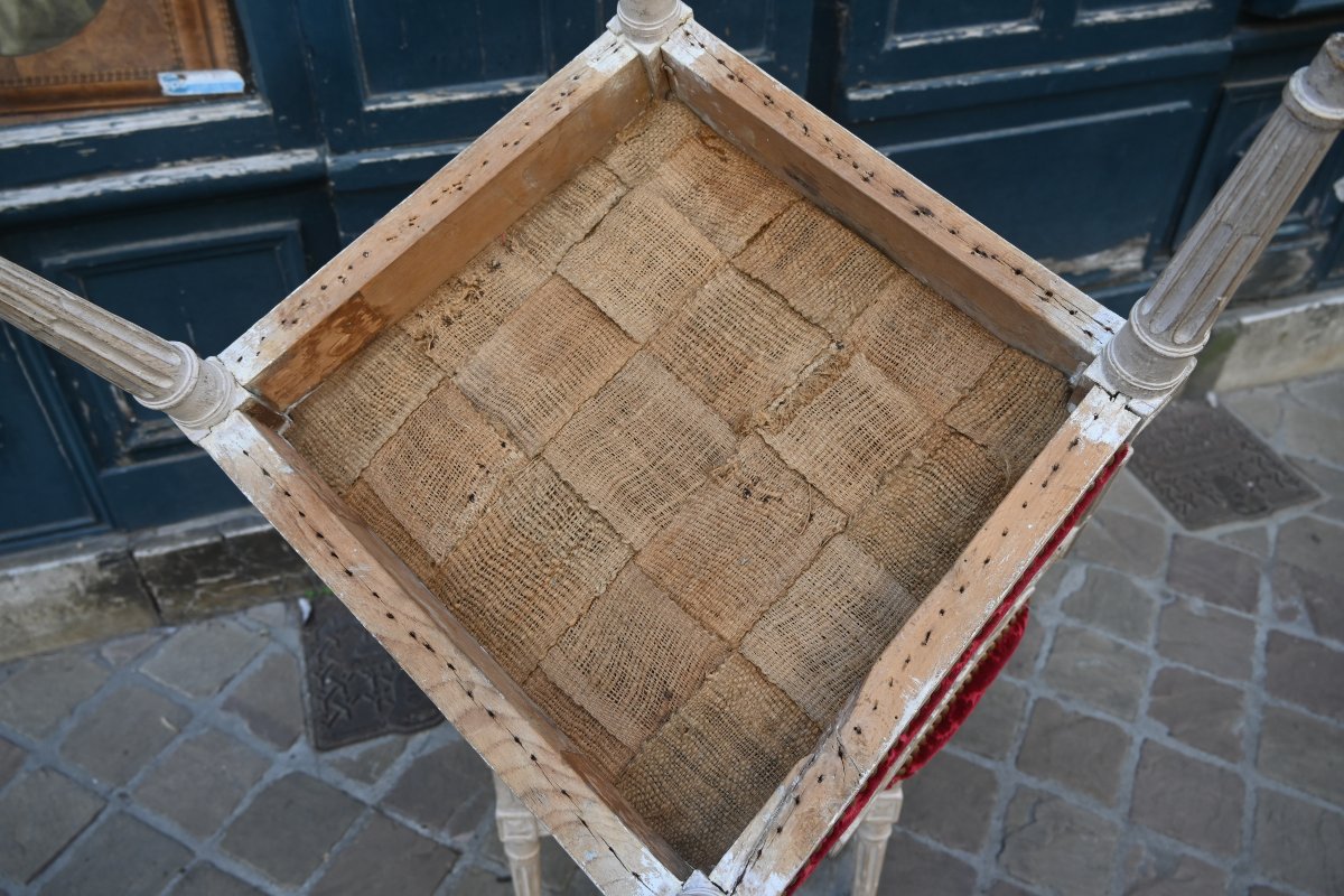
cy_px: 448
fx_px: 1092
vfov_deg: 44.6
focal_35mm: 29
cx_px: 672
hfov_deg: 63.2
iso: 200
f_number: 4.5
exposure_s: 1/250
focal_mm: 19.5
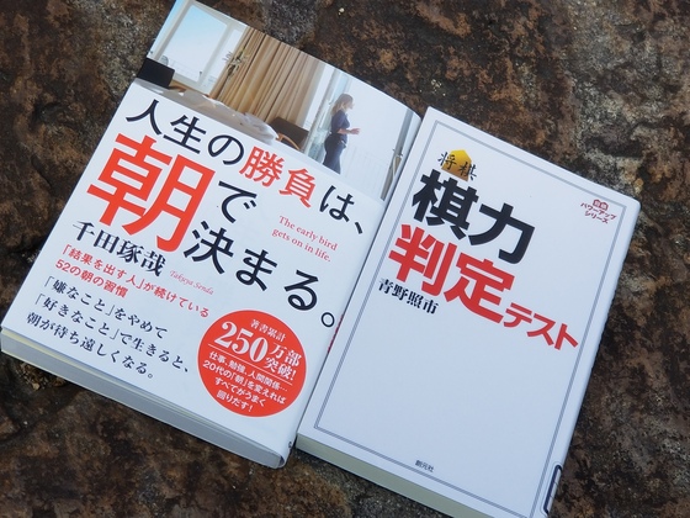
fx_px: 1037
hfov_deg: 36.8
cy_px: 259
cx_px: 345
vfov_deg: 28.0
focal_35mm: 52
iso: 25
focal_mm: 6
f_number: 2.4
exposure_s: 1/876
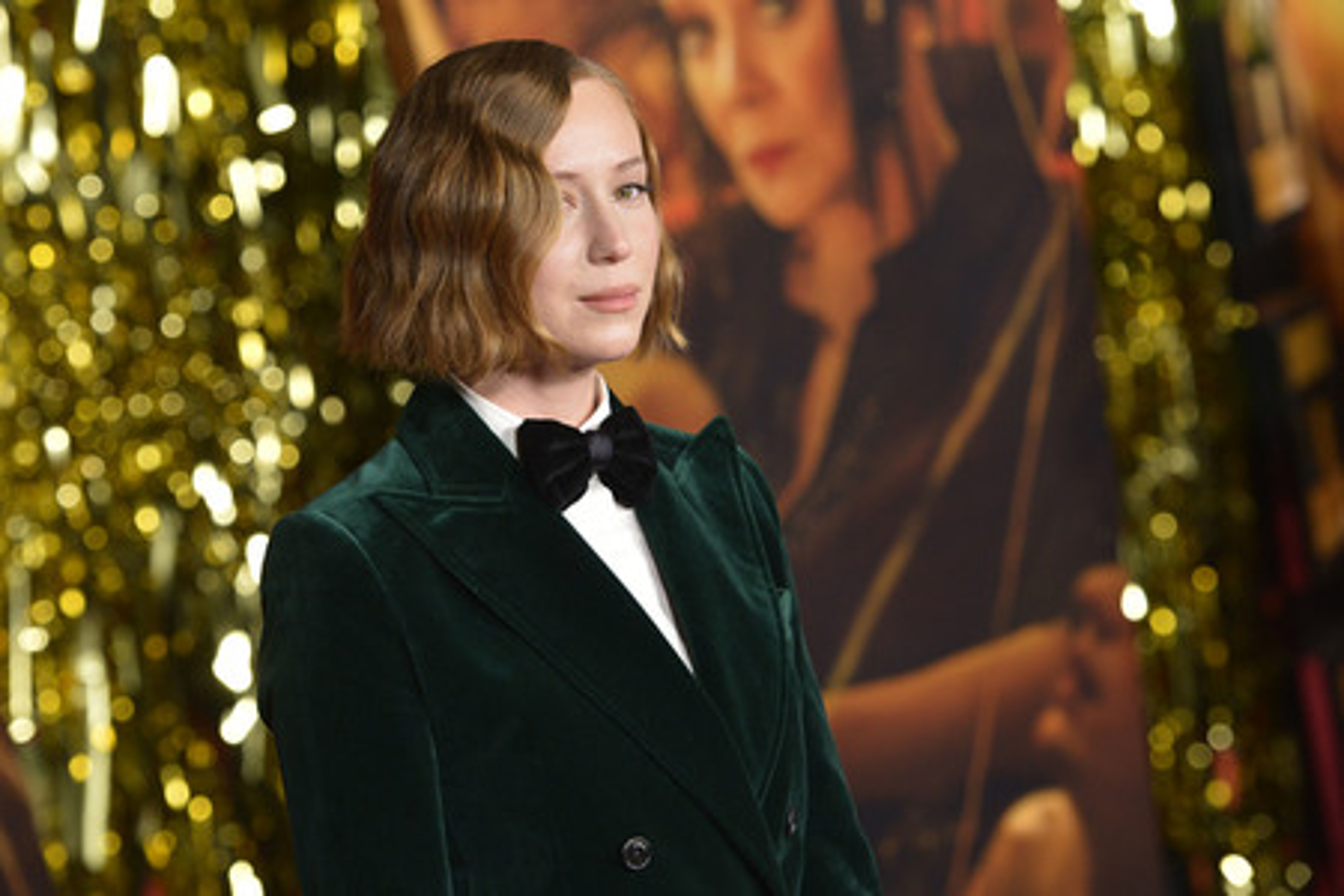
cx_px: 672
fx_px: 5040
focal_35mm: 135
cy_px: 448
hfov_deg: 15.2
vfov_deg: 10.2
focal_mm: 135
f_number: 4.5
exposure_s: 1/320
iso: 2000
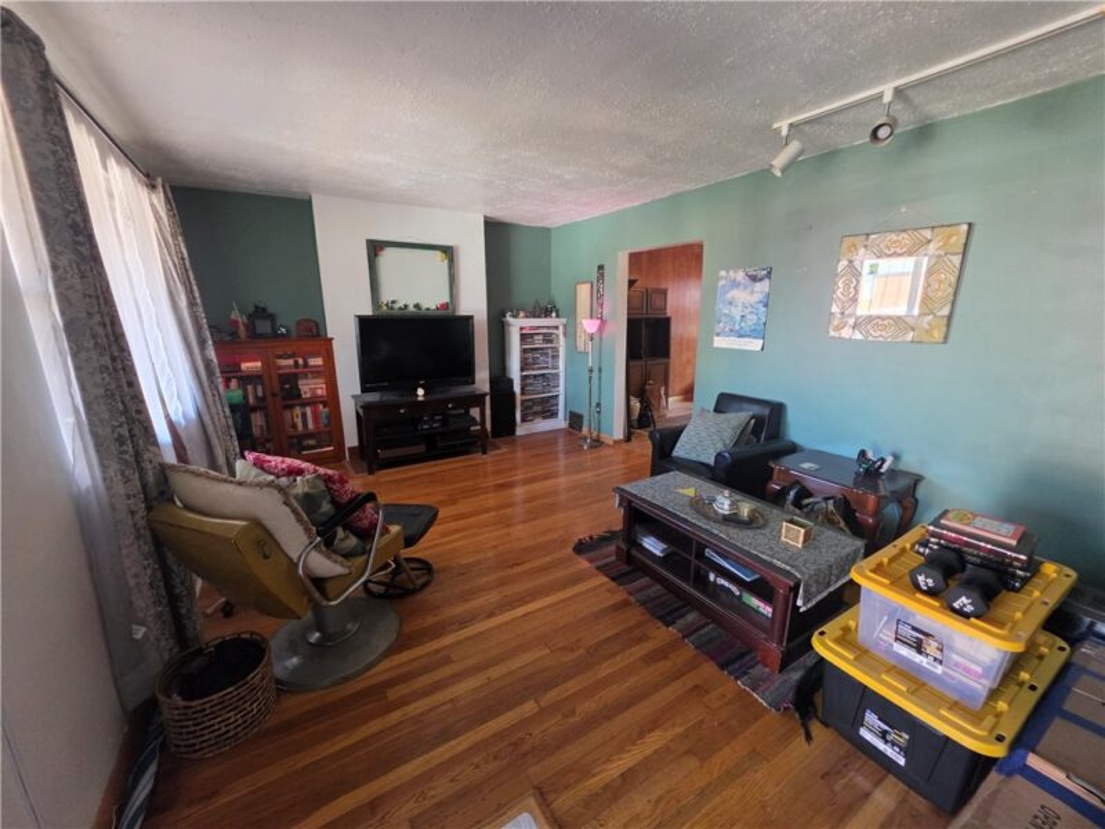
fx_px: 415
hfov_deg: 106.2
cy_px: 414
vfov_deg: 89.9
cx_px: 552
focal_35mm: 13
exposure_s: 1/60
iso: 400
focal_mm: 2.2
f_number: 1.9
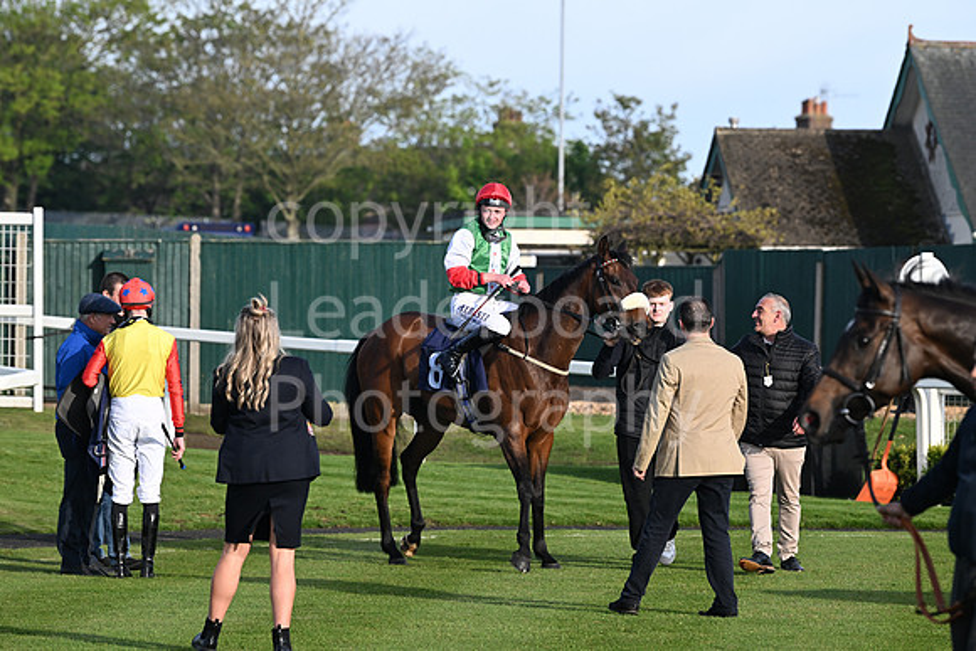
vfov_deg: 6.9
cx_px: 488
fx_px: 5423
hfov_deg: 10.3
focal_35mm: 200
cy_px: 326
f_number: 5.6
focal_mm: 200
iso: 800
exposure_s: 1/2000
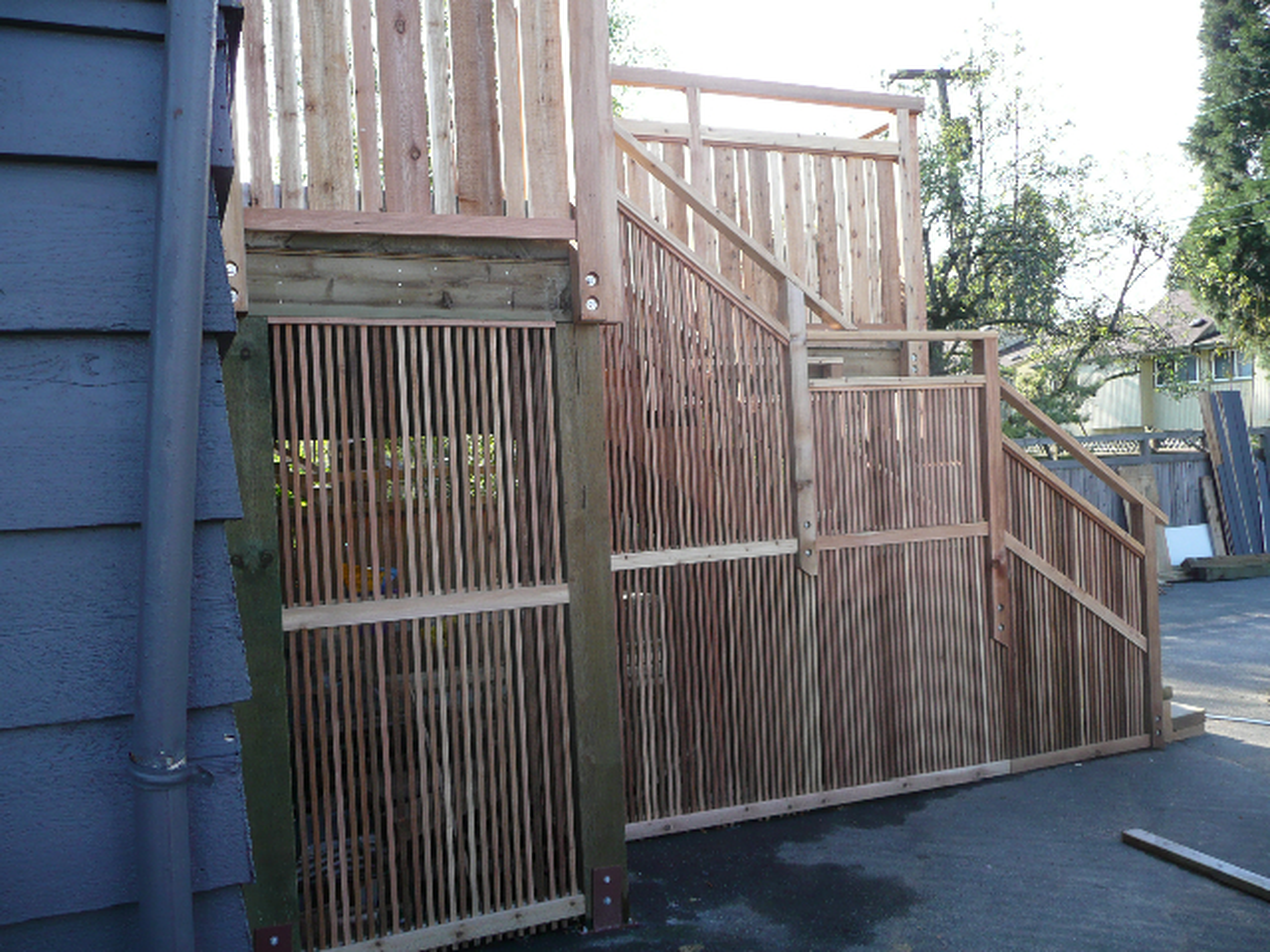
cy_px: 476
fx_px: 1027
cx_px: 635
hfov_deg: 63.4
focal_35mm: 28
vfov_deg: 49.7
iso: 100
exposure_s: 1/125
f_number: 3.3
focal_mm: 4.6
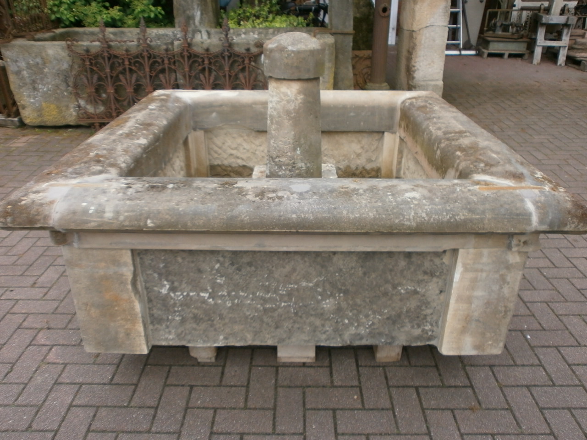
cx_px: 294
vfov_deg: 51.4
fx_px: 458
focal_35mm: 27
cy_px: 220
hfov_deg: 65.3
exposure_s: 1/320
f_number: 2.9
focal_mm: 4.8
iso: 100
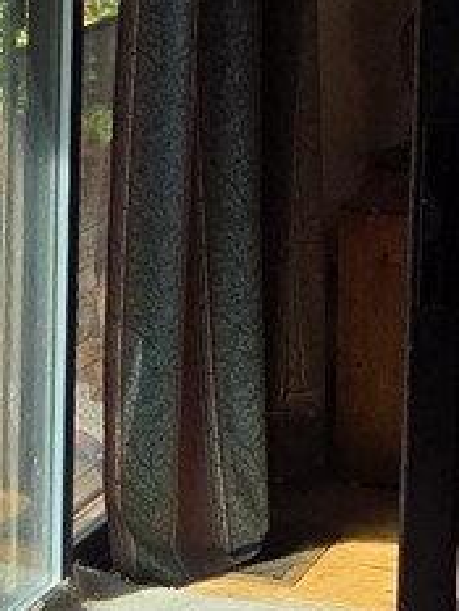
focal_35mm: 158
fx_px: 2791
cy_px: 8
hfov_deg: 9.2
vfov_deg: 12.4
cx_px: -212
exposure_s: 1/1597
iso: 80
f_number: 1.8
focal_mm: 5.4
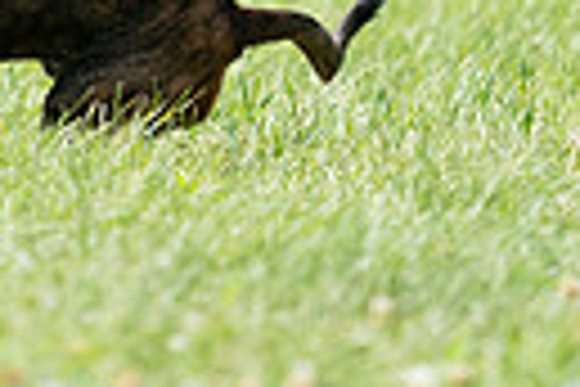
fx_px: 26436
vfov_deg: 0.8
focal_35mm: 1641
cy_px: -448
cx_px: -171
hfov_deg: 1.3
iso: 2500
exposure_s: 1/4000
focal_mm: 365
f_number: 6.3
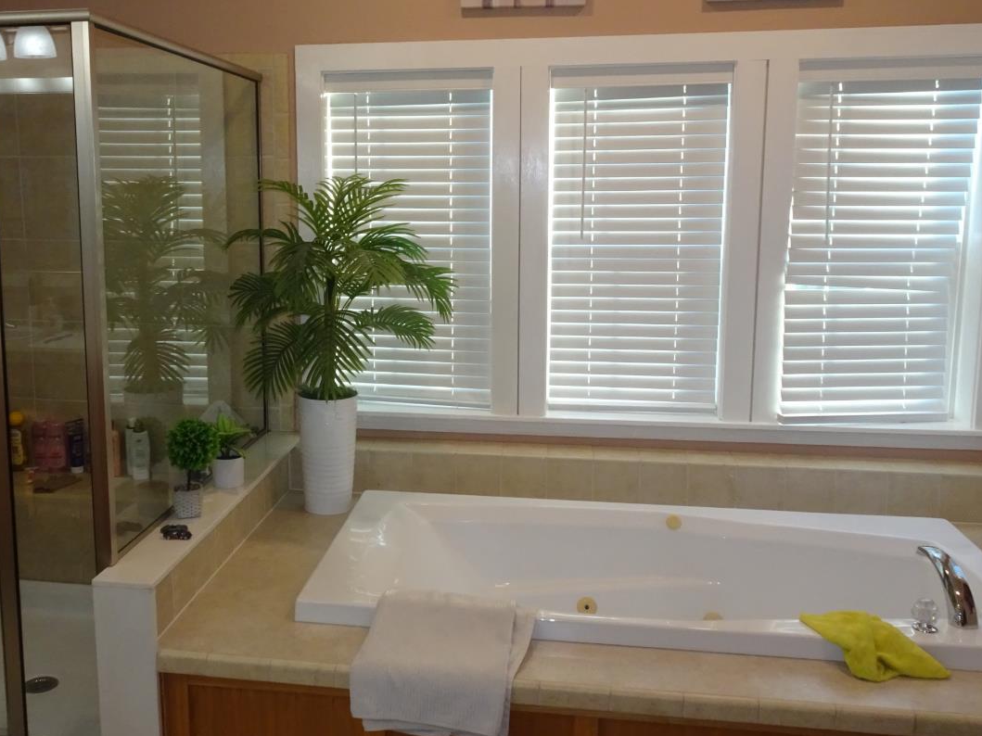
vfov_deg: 41.7
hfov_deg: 53.6
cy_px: 328
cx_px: 389
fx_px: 964
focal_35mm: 34
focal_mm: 4.1
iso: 250
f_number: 3.5
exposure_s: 1/30
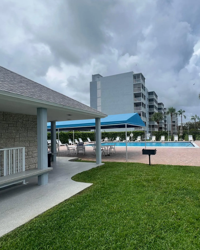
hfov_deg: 72.0
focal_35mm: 18
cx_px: 130
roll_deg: +1.9
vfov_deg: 86.3
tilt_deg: -0.2
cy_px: 130
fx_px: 133
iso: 32
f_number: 1.8
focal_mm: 1.57
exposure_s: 1/1488
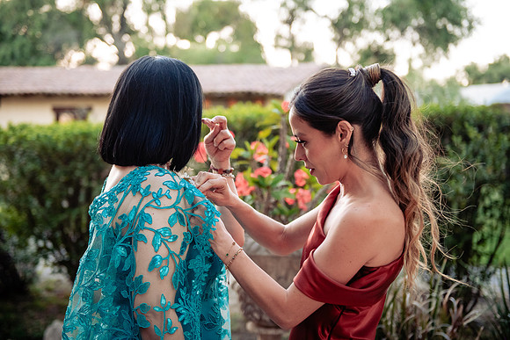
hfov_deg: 38.2
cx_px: 255
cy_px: 170
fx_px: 737
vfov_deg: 26.0
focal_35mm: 52
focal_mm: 52
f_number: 2.8
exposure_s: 1/200
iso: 2000
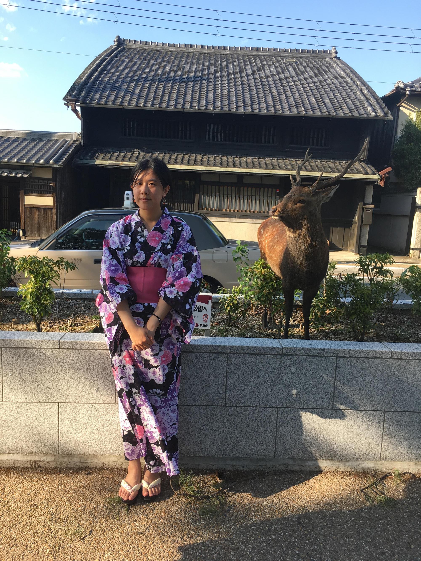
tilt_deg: -9.1
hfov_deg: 48.2
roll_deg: -3.0
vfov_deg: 61.7
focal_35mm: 29
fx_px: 470
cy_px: 280
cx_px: 210
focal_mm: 4.15
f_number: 2.2
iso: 25
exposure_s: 1/368
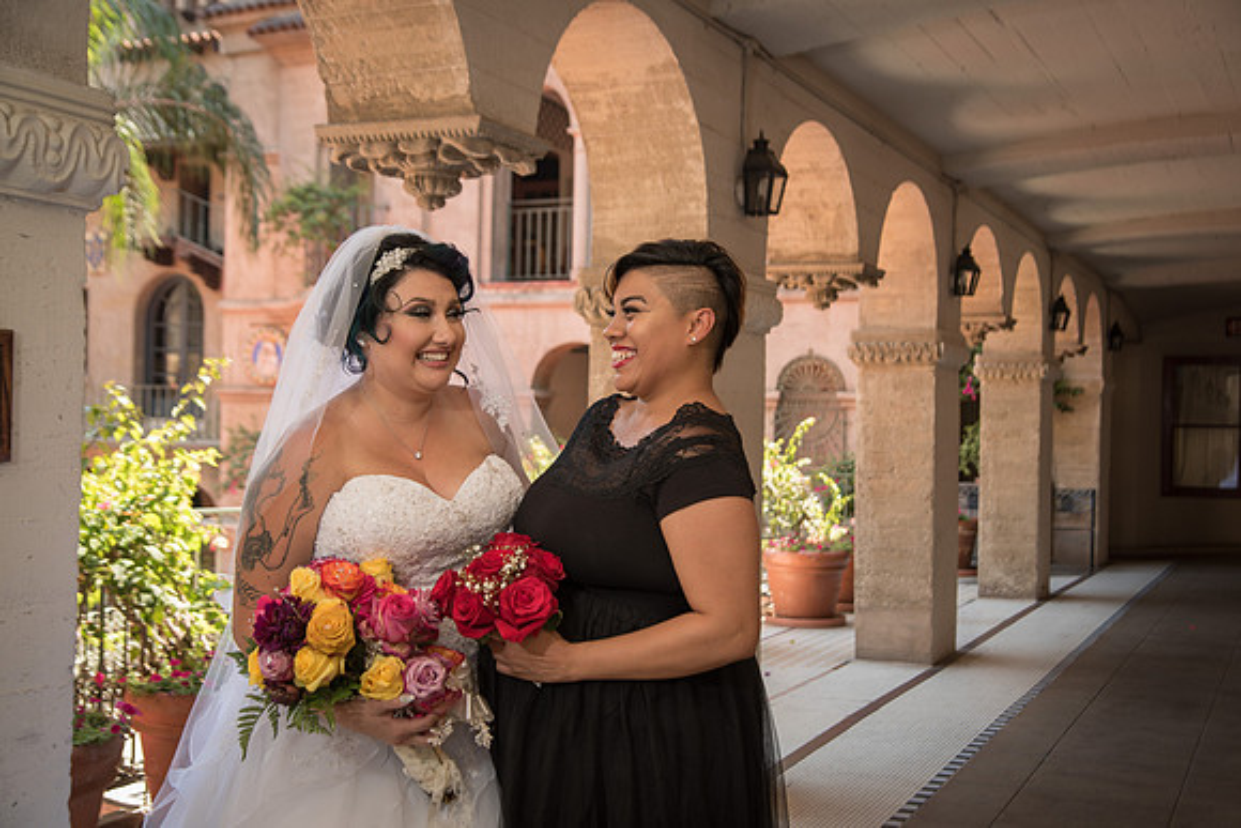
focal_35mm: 40
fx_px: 1392
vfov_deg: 33.1
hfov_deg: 48.1
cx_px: 620
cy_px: 414
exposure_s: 1/100
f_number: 4.5
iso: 100
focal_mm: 40
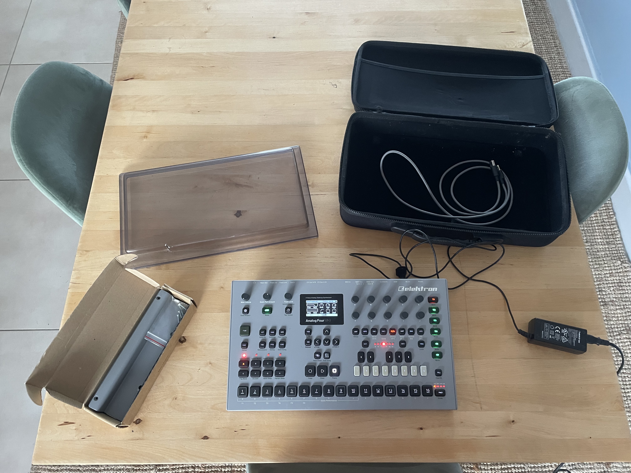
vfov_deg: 53.1
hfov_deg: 67.3
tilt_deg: -64.8
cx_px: 316
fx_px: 474
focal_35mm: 26
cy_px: 236
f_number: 1.6
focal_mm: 4.2
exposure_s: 1/46
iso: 250
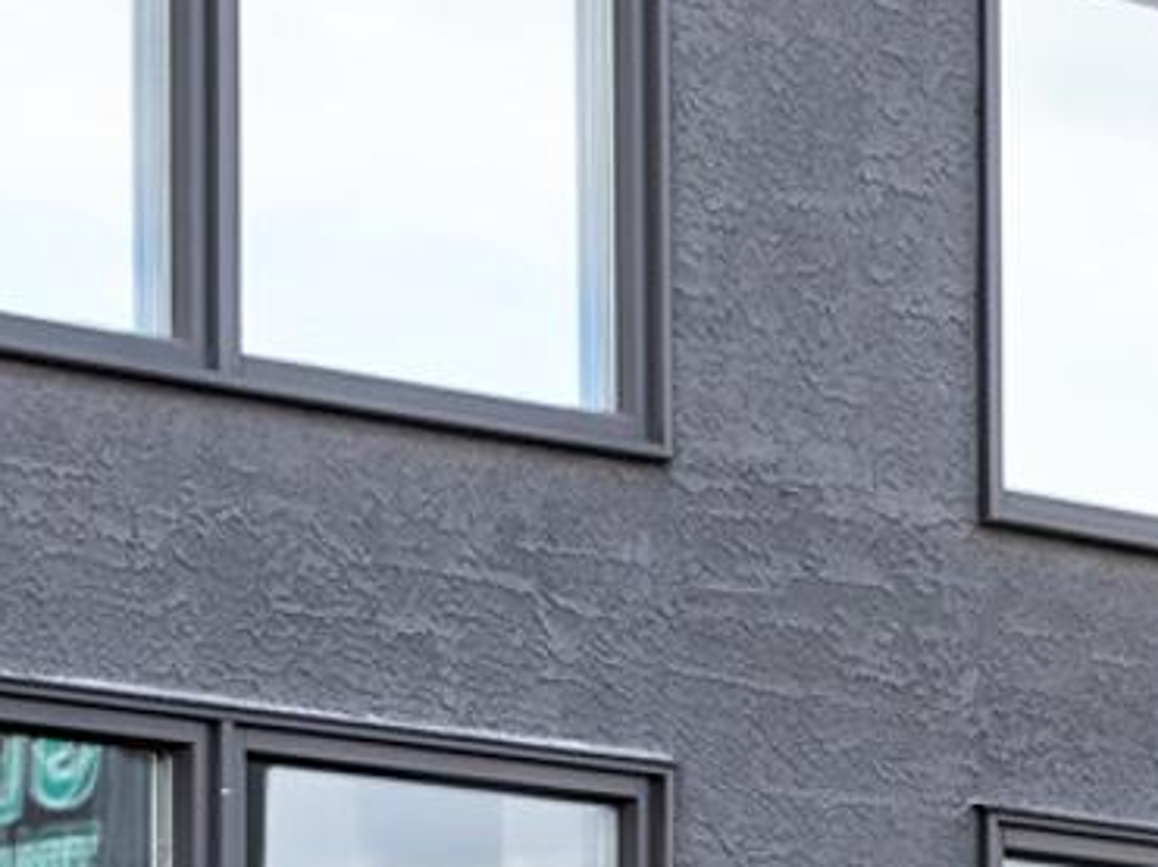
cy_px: 1342
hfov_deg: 8.0
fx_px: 8057
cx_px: 1810
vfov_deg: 6.1
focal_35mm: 241
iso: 100
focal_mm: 49.1
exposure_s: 1/500
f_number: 4
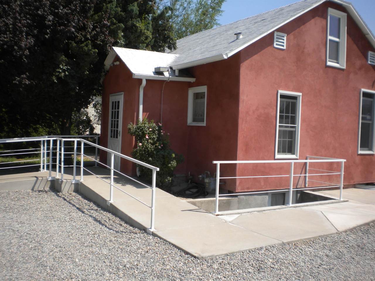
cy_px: 140
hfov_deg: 52.6
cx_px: 188
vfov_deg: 40.7
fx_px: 379
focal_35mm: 35
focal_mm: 6.3
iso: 80
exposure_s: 1/722
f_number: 4.6
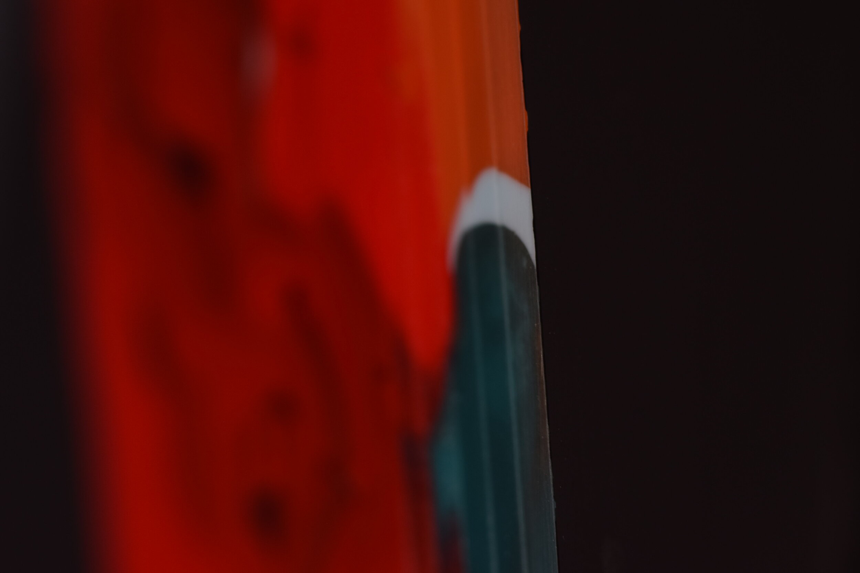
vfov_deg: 18.2
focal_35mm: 75
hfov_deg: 27.0
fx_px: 1792
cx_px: 430
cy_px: 286
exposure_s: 1/50
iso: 250
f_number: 2.2
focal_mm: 50
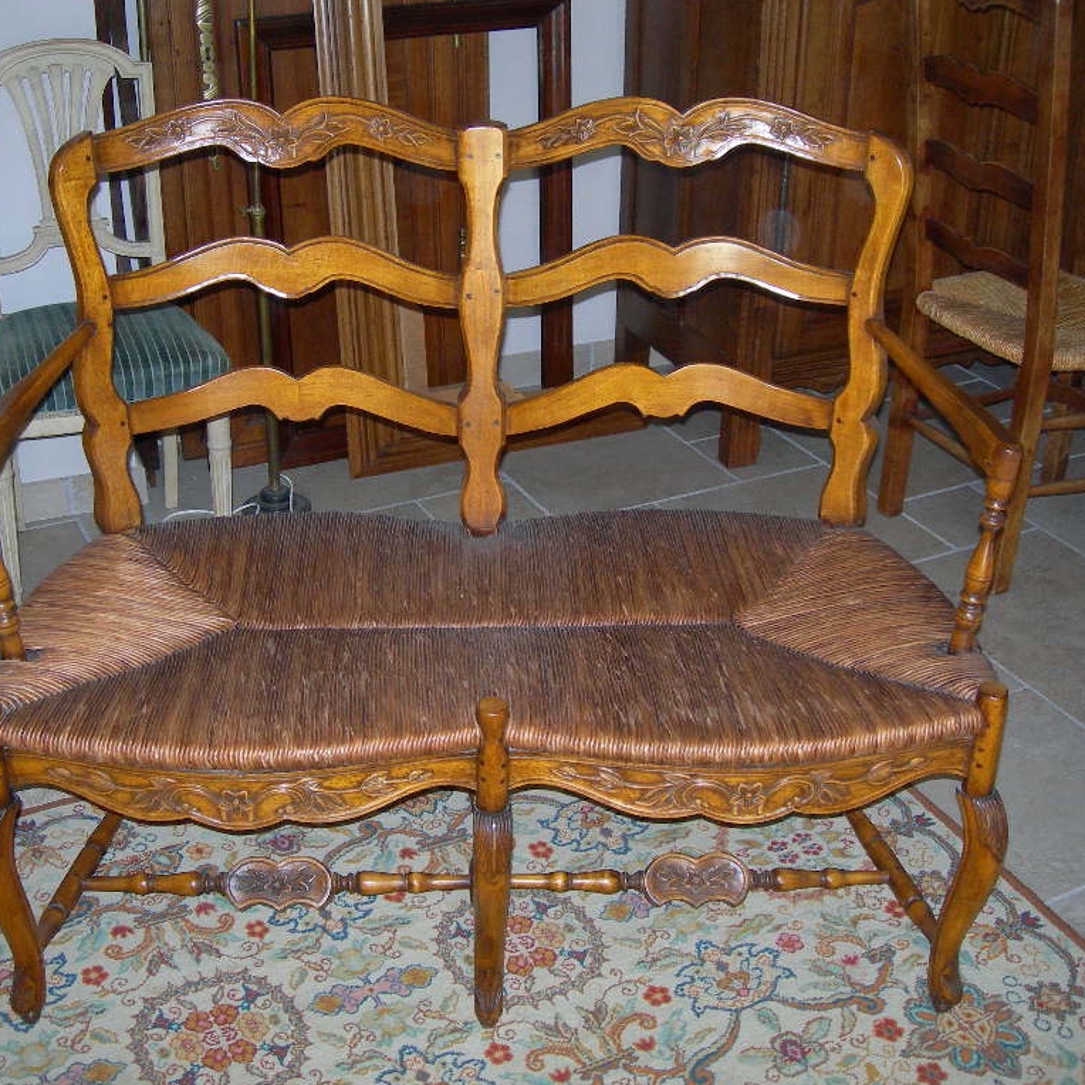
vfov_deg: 37.6
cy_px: 542
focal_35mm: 45
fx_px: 1596
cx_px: 480
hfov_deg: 37.5
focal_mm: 7.8
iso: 176
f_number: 2.8
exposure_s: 1/60.1
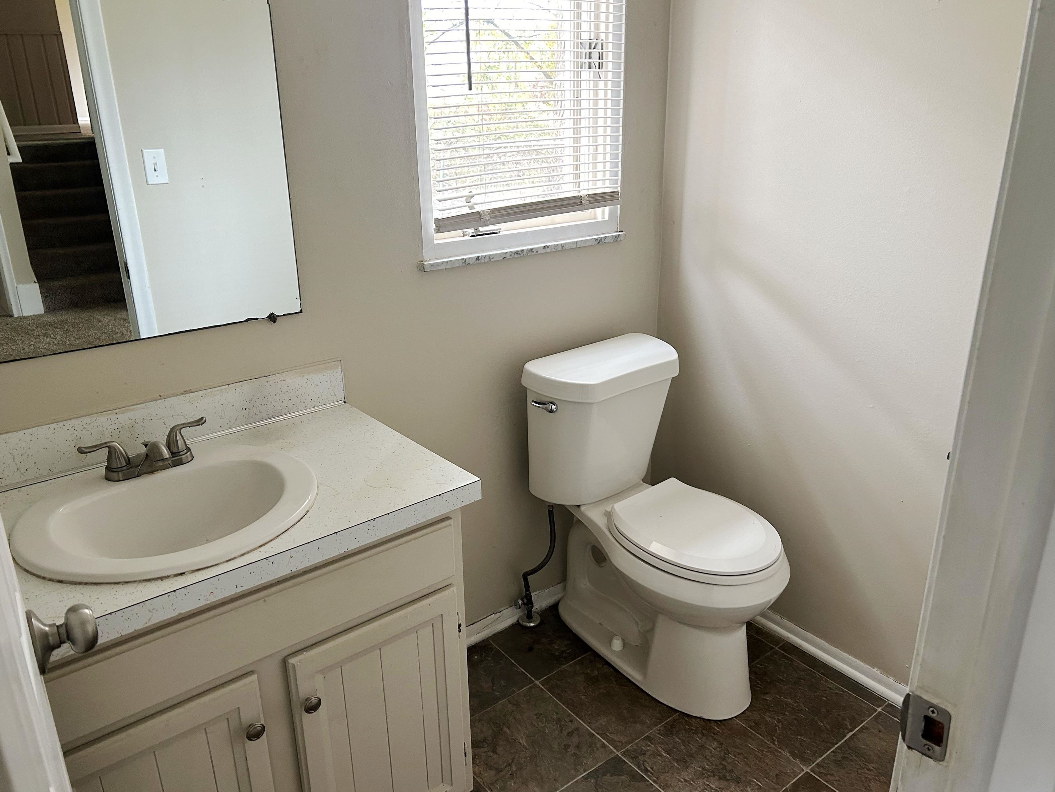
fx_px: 823
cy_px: 390
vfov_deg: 51.4
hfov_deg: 65.3
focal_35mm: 27
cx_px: 514
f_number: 1.5
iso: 160
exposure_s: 1/60
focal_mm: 5.7
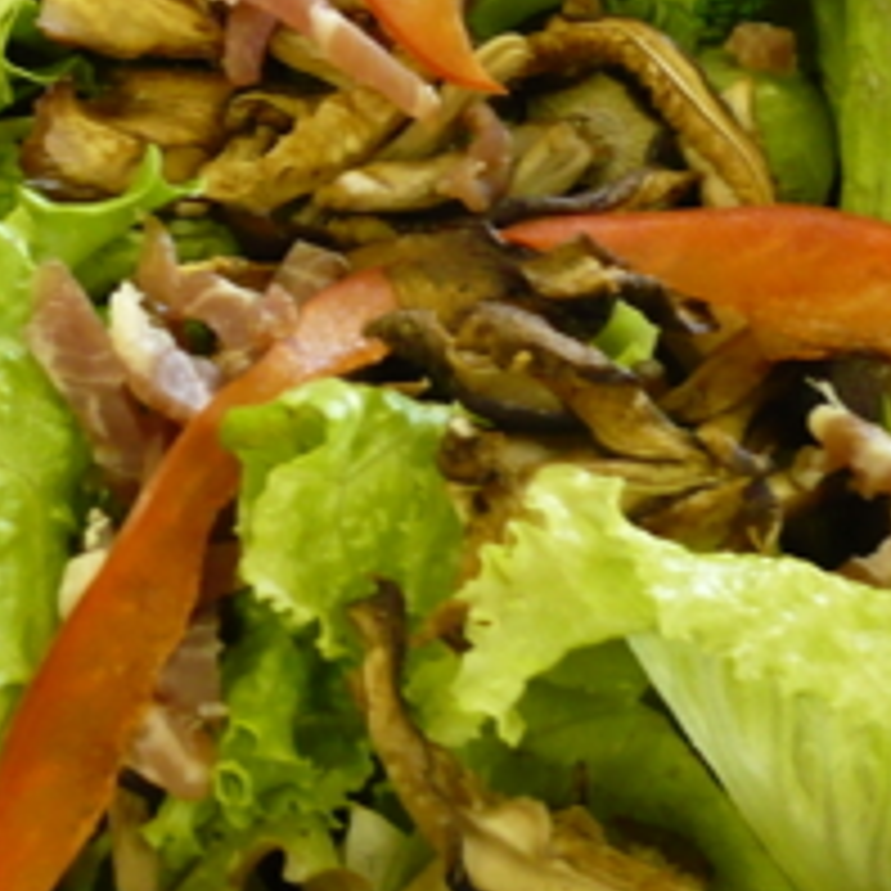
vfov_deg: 13.9
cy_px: 130
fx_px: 3640
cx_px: 202
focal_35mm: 125
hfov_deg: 13.9
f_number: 2.8
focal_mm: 5.8
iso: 200
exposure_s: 1/25
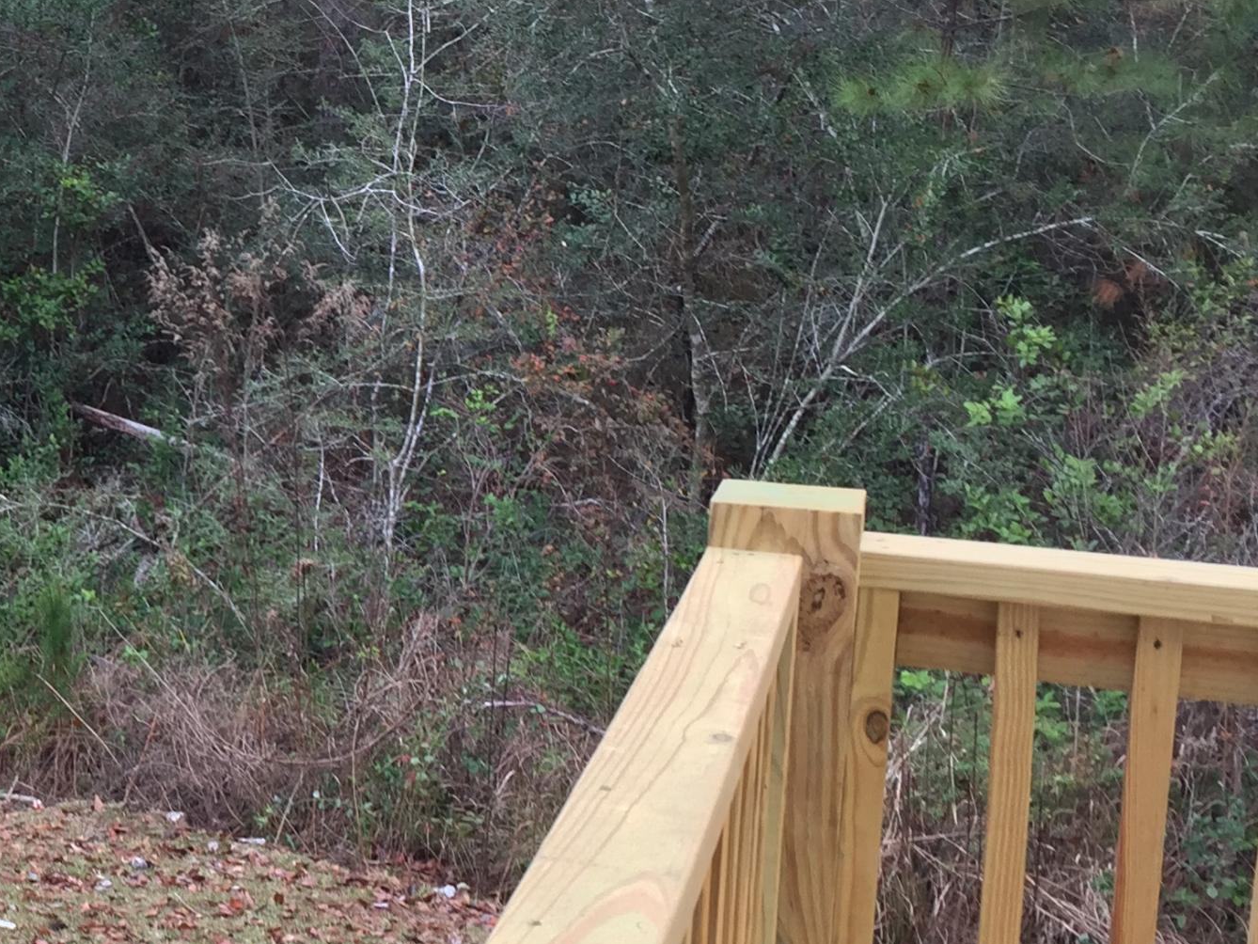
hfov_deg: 27.9
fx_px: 2363
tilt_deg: -7.3
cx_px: -24
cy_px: 435
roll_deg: -1.5
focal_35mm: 65
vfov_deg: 22.6
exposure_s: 1/60
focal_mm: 4.15
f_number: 2.2
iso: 32
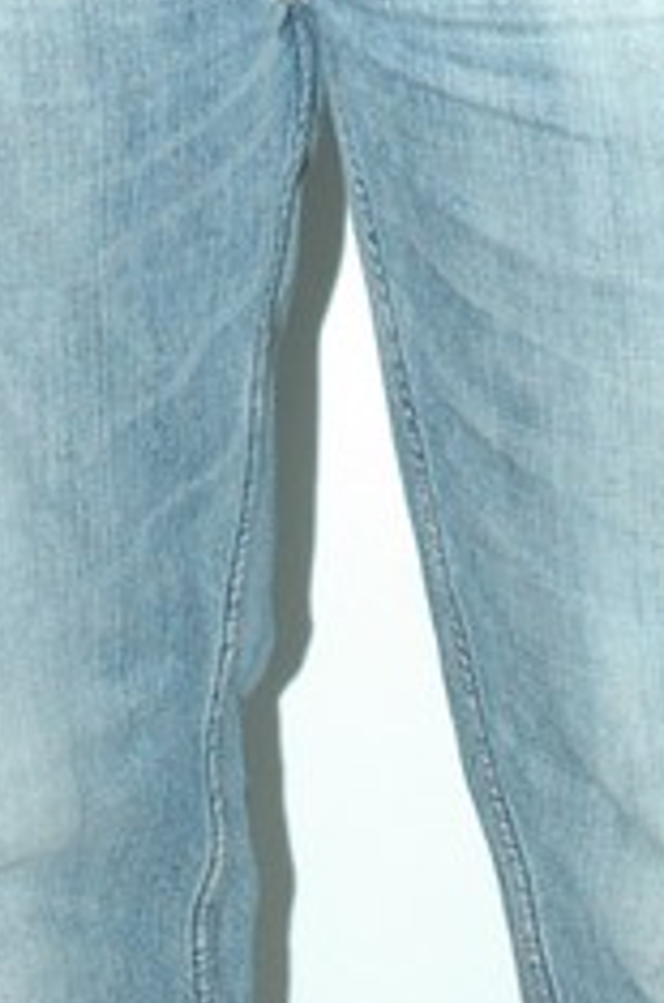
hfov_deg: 7.7
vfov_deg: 10.6
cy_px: -1024
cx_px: 261
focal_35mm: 177
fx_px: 4924
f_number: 6.3
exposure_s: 1/125
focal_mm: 27
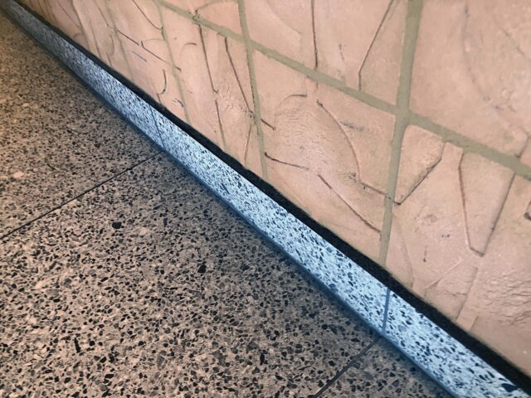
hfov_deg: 63.4
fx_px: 430
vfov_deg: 49.7
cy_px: 199
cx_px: 266
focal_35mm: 28
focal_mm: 3.99
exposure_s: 1/60
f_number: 1.8
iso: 200
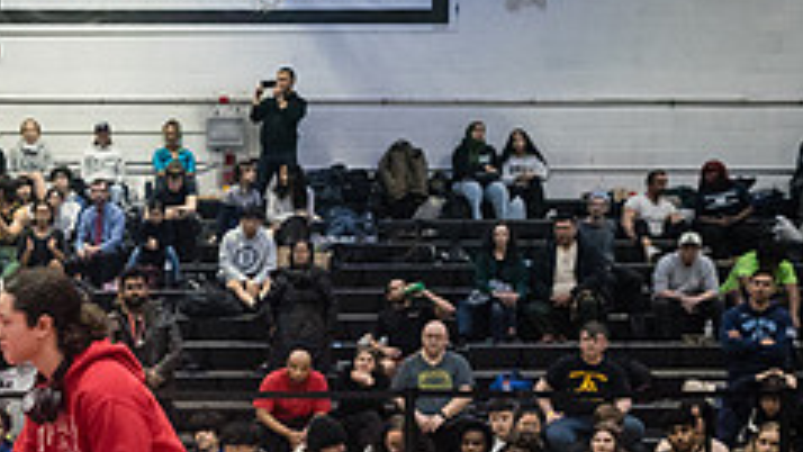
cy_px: 440
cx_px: -133
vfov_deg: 13.3
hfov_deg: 22.1
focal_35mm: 90
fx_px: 1917
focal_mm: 35
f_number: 4
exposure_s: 1/400
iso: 6400
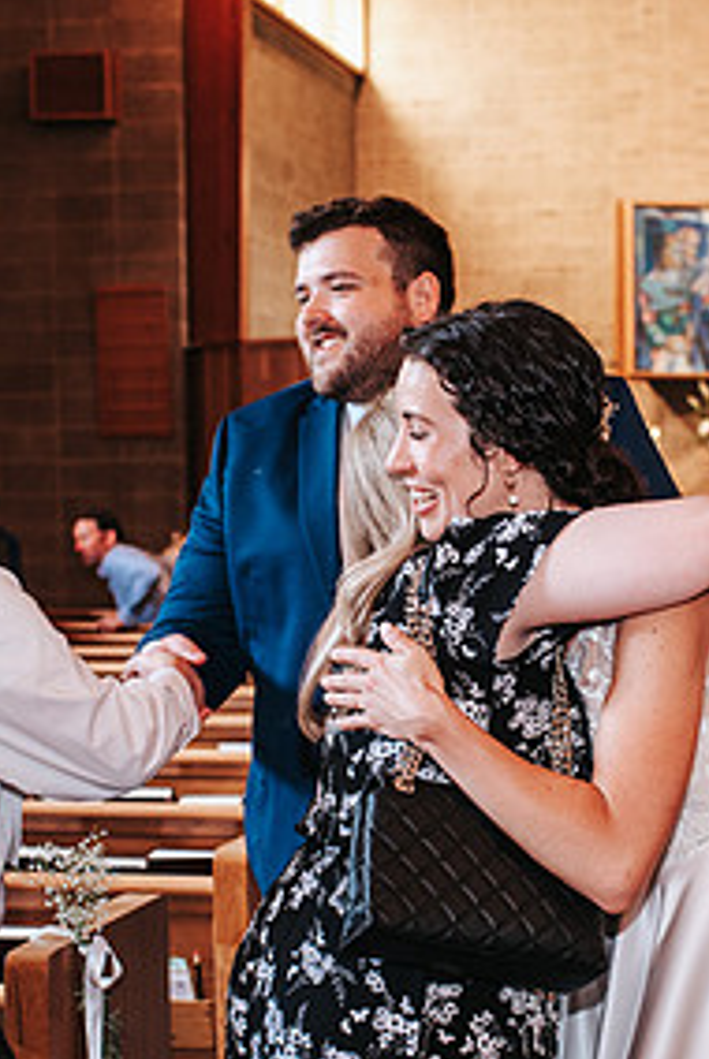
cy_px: 649
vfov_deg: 24.4
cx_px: 447
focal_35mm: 83
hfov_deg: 16.5
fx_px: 2446
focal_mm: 35
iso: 1000
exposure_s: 1/125
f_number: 3.2
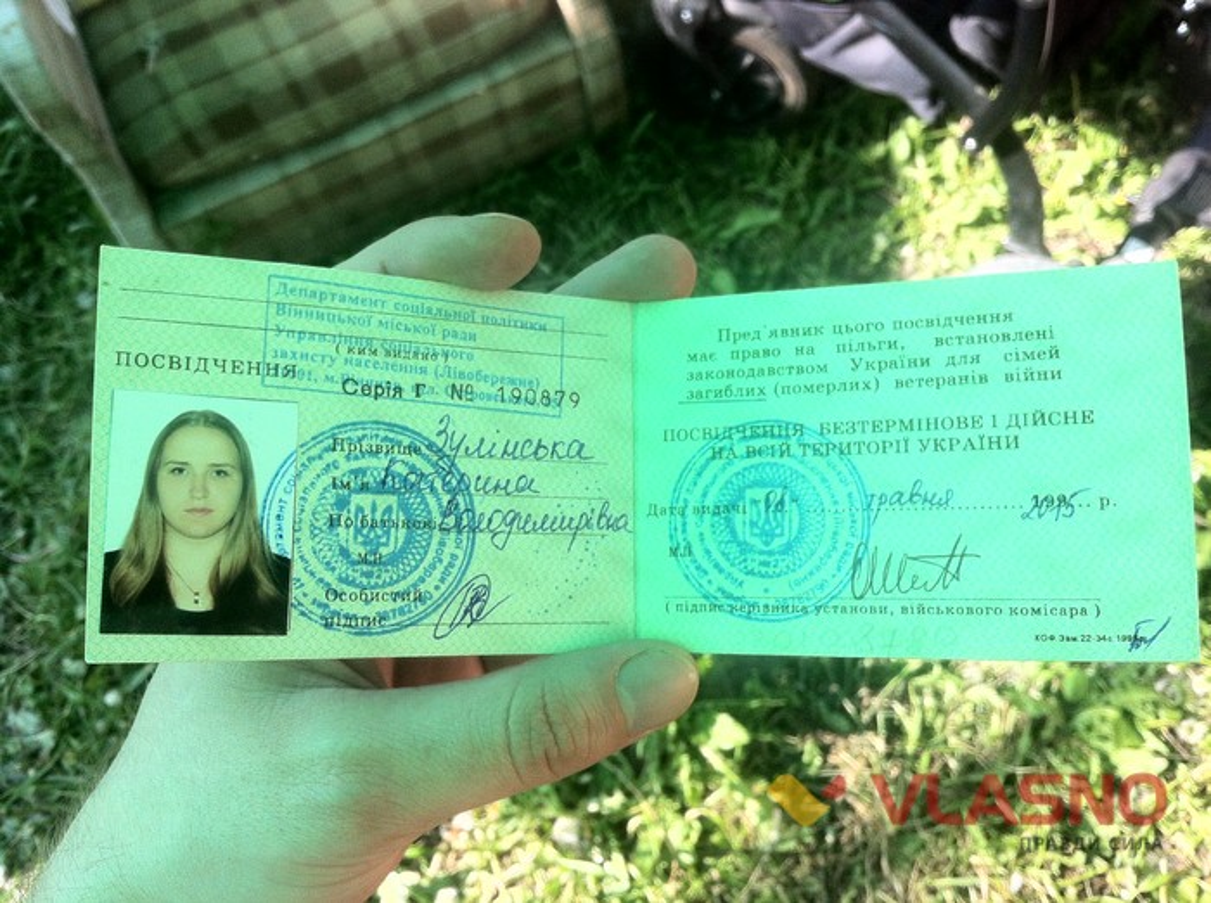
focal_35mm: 35
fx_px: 1222
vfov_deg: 40.6
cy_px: 452
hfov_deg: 52.7
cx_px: 606
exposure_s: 1/269
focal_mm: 3.85
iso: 80
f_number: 2.8
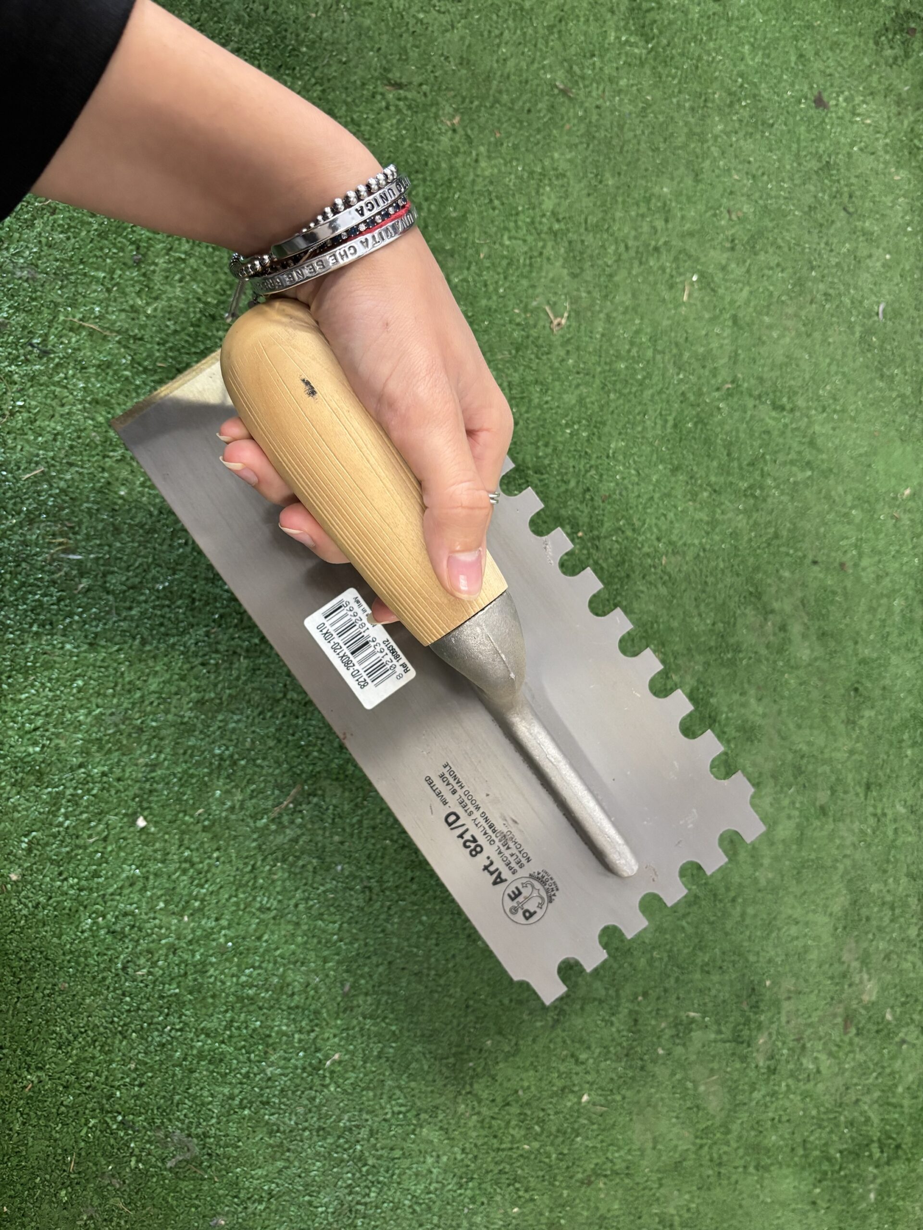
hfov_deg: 53.1
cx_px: 462
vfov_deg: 67.3
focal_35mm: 26
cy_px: 615
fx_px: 924
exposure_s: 1/50
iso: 400
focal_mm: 5.96
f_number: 1.6
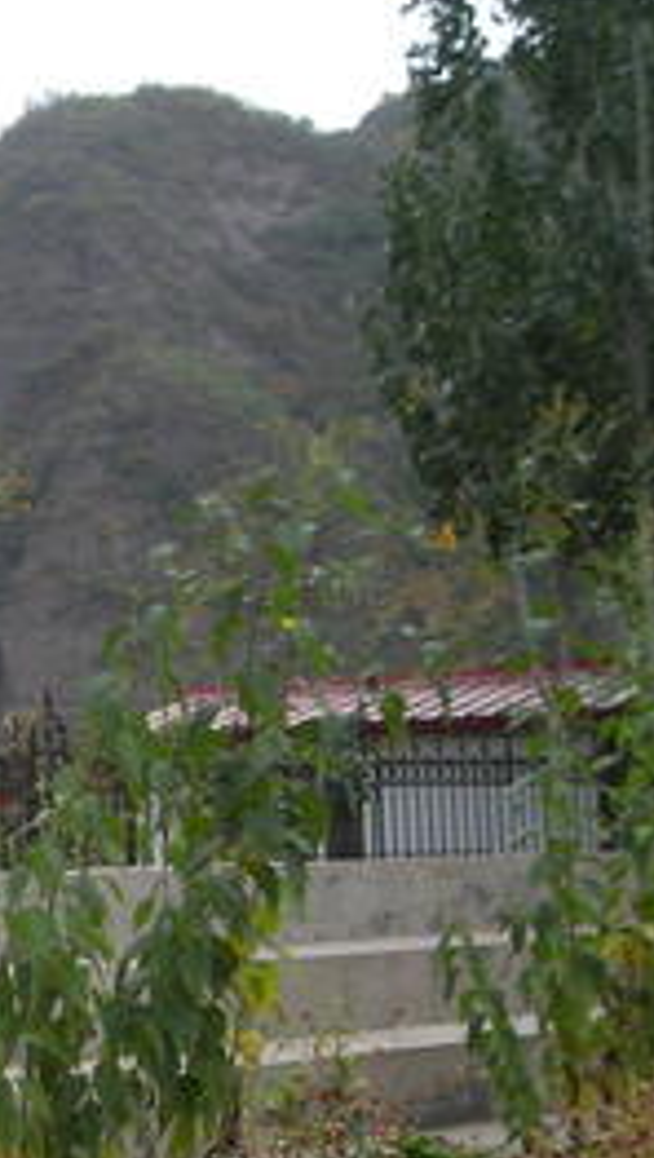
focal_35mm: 93
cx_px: -605
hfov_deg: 11.8
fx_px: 2858
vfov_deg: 22.7
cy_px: 888
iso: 50
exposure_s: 1/141
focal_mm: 5.7
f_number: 2.8
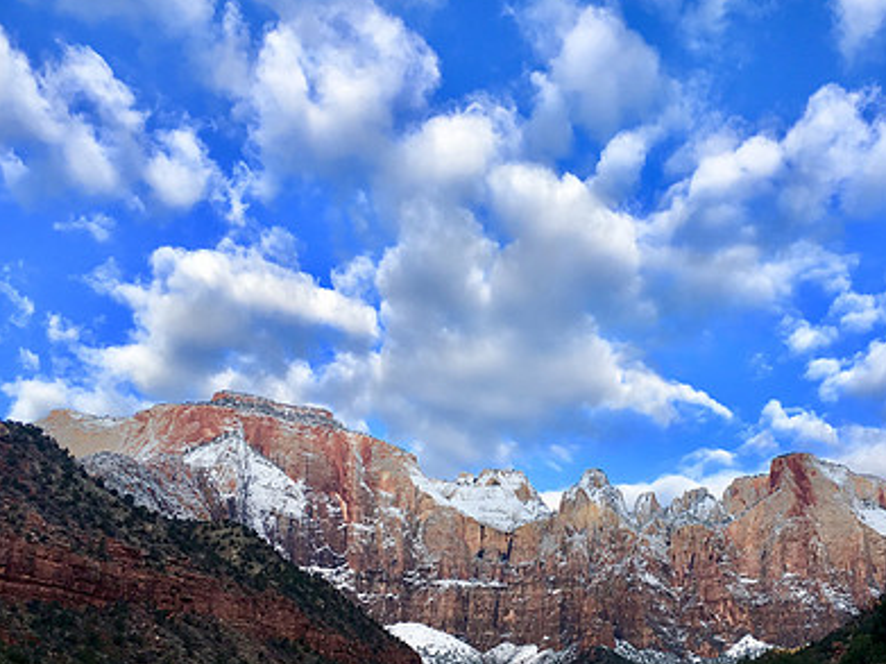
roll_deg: -1.2
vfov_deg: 33.5
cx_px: 560
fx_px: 1100
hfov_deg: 43.5
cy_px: 368
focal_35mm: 43
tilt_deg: +20.9
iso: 25
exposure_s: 1/430
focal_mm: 4.15
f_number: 2.2
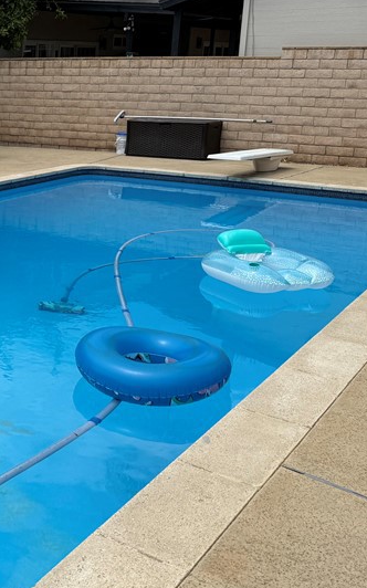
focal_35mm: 49
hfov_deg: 23.7
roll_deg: -0.2
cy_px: 260
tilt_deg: -13.8
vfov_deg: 41.0
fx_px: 785
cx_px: -90
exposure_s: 1/5714
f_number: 1.78
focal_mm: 6.76
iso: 80
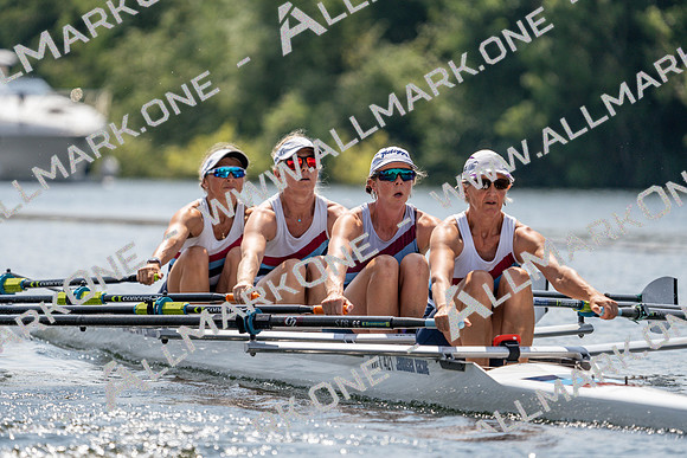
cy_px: 229
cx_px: 344
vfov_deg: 3.6
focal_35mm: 385
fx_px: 7348
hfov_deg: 5.4
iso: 200
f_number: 6.3
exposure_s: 1/1600
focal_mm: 385
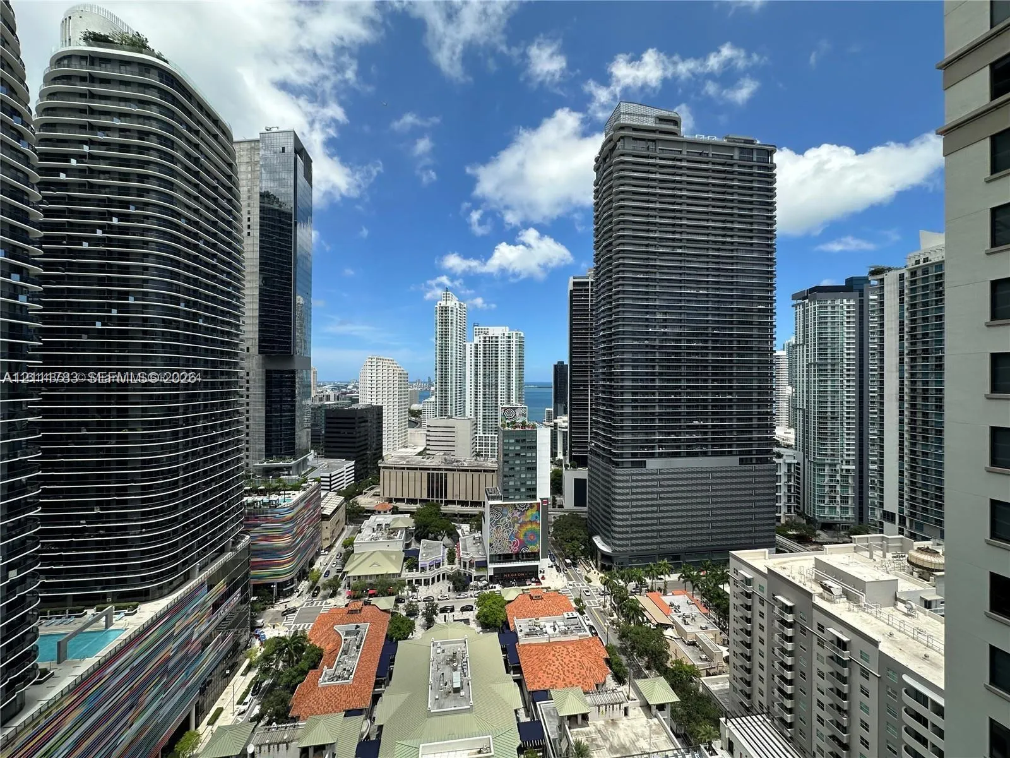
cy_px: 379
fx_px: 408
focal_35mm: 14
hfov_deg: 102.1
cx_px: 505
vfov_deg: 85.7
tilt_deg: -0.2
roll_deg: -0.5
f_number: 2.2
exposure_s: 1/2174
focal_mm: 2.22
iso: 50
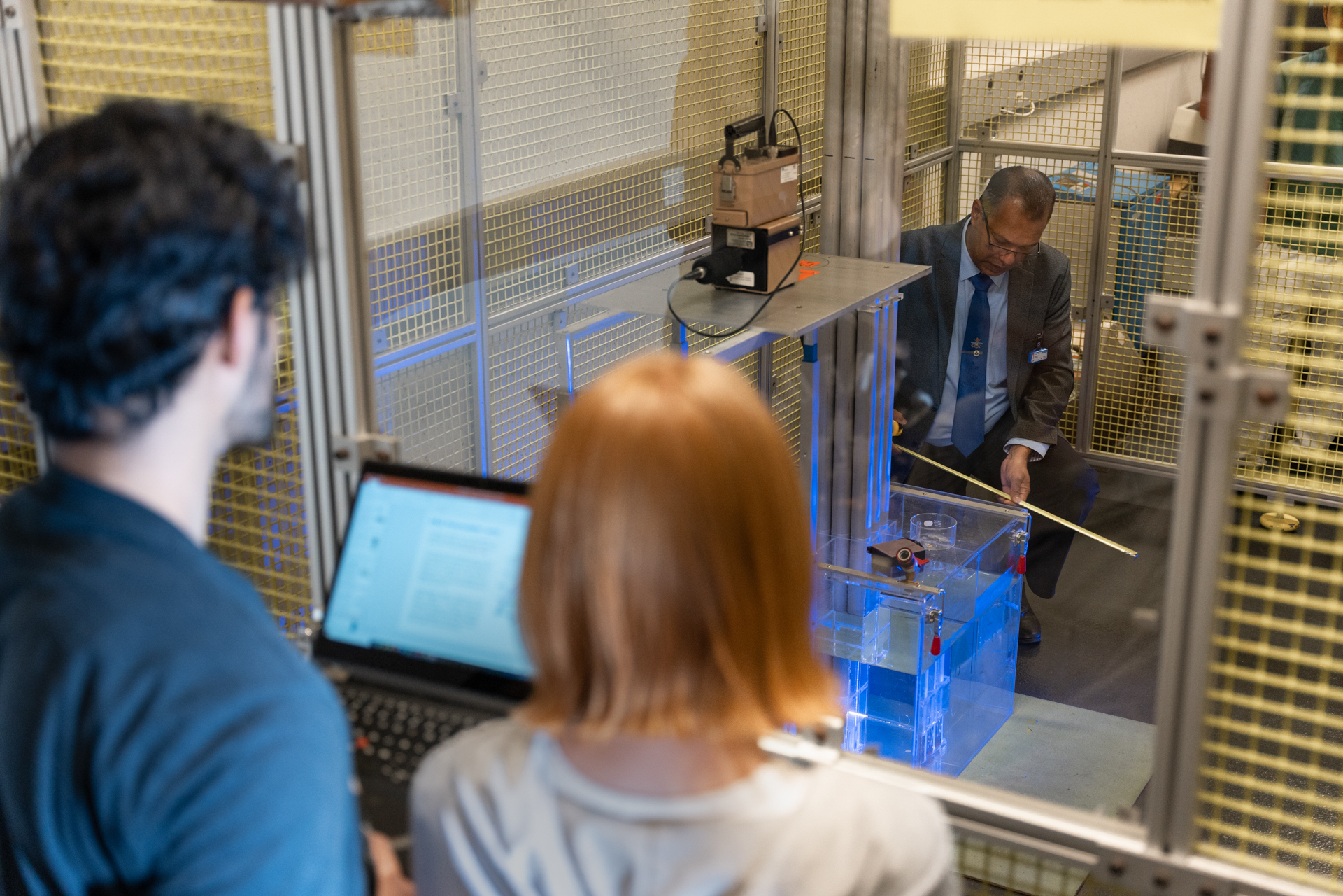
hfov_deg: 43.0
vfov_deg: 29.4
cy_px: 448
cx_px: 672
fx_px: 1705
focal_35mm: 46
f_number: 2.8
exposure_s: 1/125
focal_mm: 45.7
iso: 1250
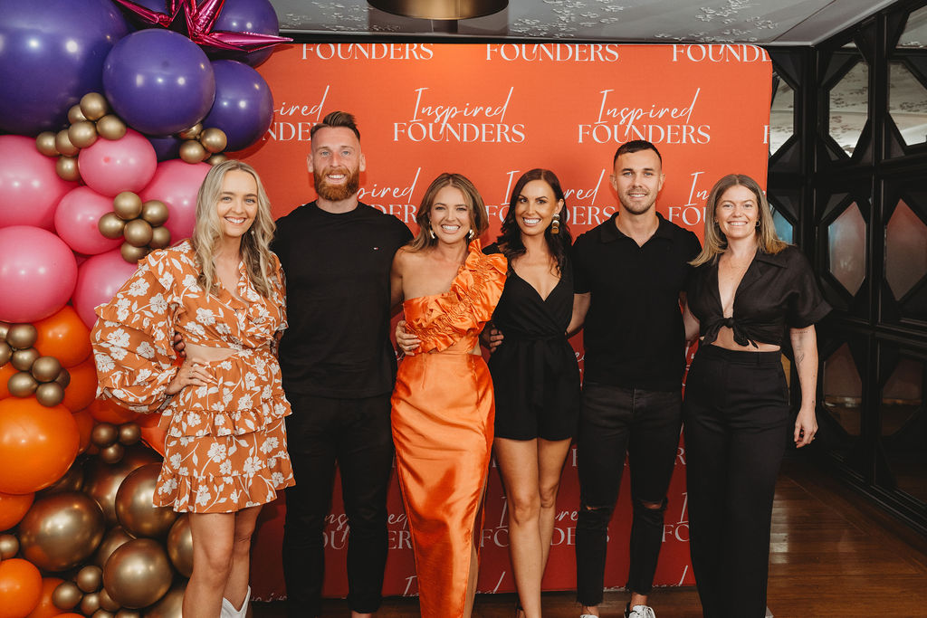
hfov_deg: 56.2
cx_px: 511
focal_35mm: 34
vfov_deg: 39.2
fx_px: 866
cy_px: 260
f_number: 4.5
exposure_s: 1/200
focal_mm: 29
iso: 1600
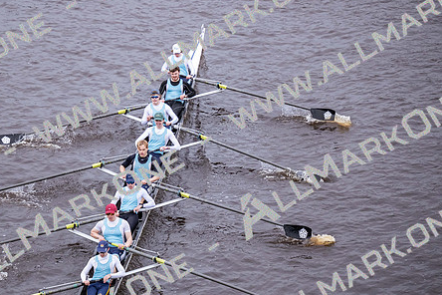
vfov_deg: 8.1
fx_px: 2087
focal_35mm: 170
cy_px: 146
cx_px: 155
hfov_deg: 12.1
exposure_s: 1/2000
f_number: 2.8
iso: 2200
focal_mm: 130
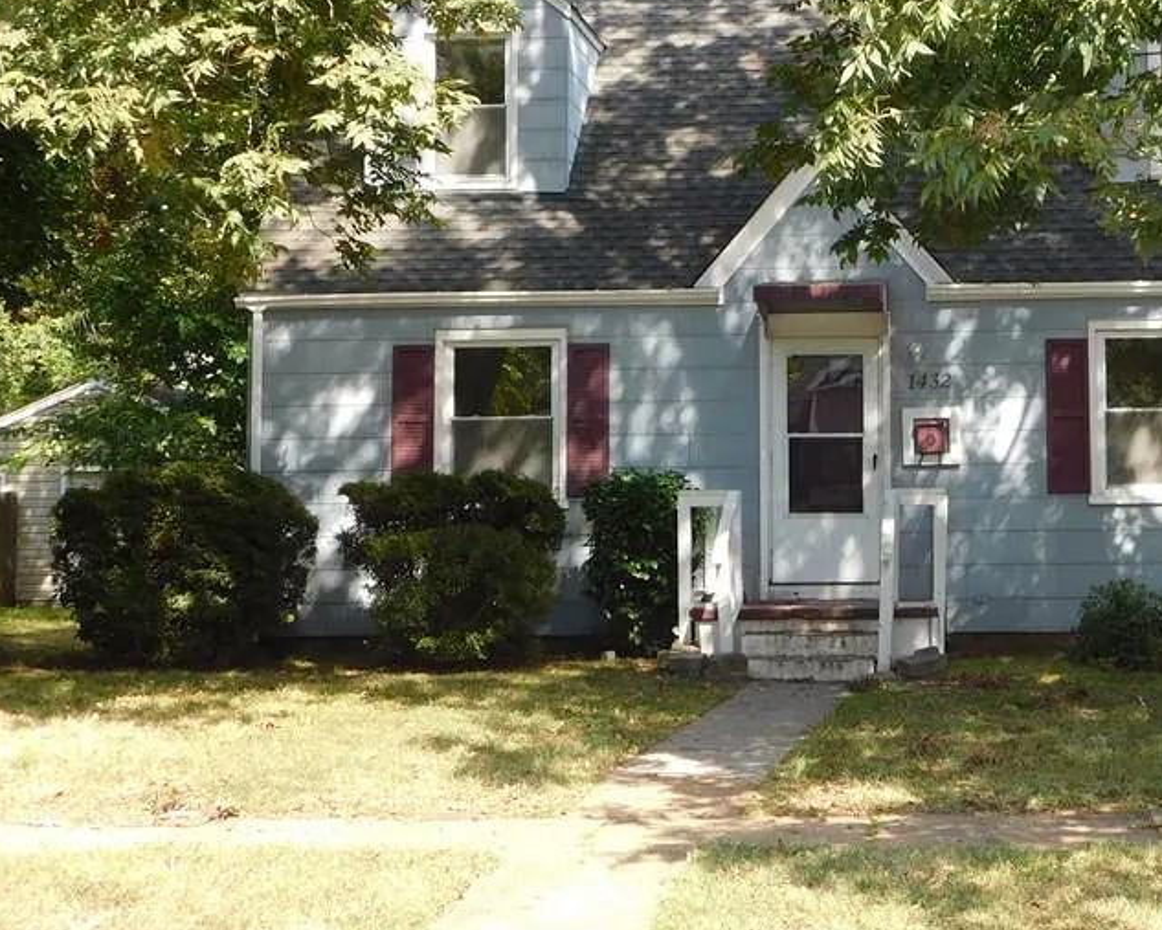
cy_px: 299
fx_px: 2443
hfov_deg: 26.4
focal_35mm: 71
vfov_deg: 21.5
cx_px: 892
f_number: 3.7
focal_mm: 8
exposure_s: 1/200
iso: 125
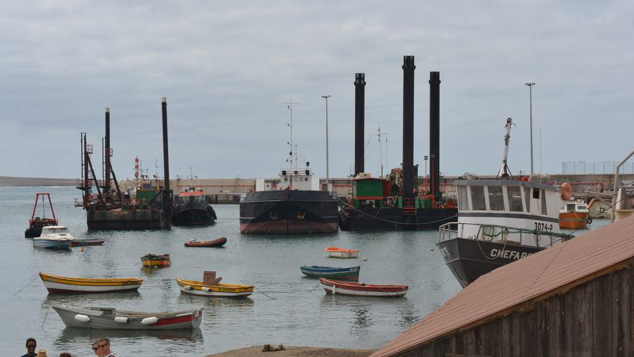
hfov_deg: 24.3
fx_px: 1472
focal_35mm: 88
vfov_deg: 13.8
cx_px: 320
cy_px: 190
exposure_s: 1/320
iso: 100
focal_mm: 55
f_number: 9
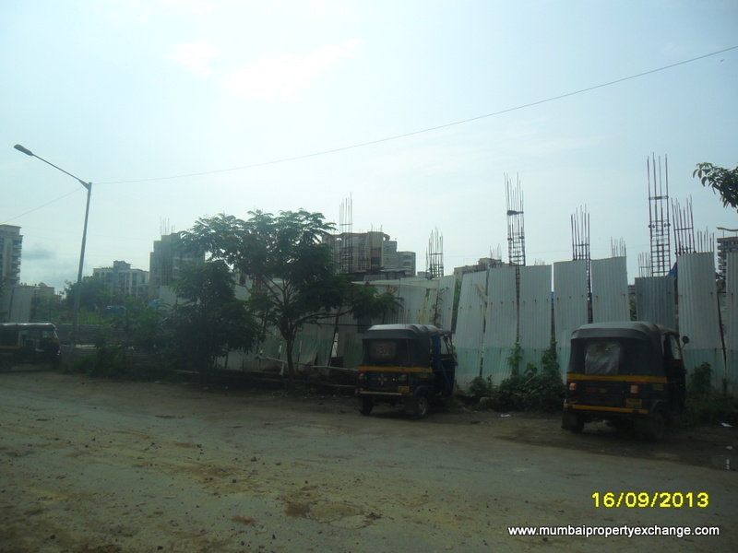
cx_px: 369
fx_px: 576
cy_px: 276
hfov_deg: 65.3
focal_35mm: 27
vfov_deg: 51.4
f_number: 8.9
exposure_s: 1/500
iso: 100
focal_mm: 4.9
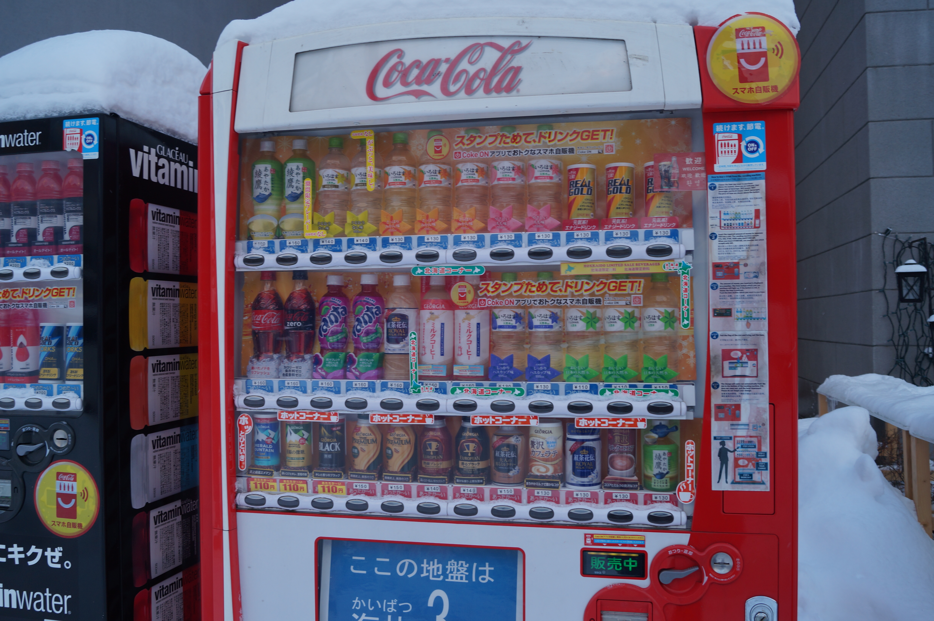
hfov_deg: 57.3
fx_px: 855
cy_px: 310
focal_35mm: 33
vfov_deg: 39.9
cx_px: 467
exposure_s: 1/80
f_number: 4.5
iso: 100
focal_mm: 22
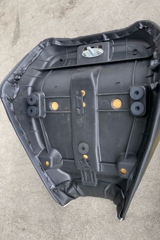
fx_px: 187
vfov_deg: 65.5
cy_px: 117
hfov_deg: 46.2
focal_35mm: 28
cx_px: 93
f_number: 1.6
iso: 32
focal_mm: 5.1
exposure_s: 1/279
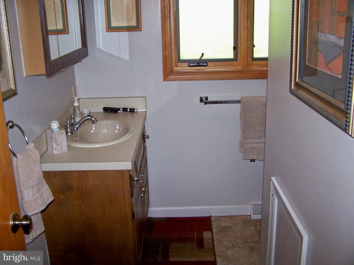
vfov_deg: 37.7
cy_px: 132
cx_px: 177
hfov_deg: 49.0
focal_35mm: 38
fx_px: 389
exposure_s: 1/60
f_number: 2.8
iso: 140
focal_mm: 6.3
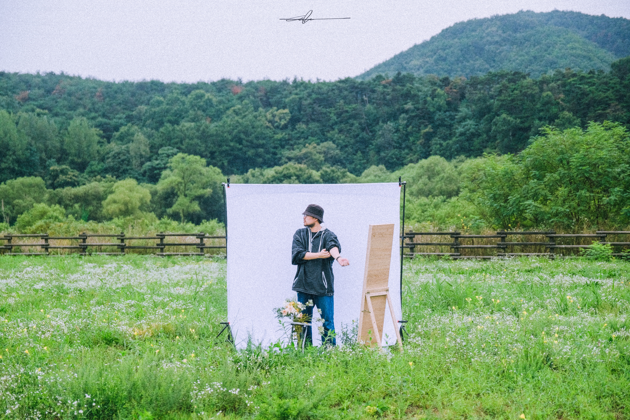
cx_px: 315
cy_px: 210
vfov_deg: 34.2
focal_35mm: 39
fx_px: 682
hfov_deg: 49.6
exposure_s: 1/1500
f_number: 4
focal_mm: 25.7
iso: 800
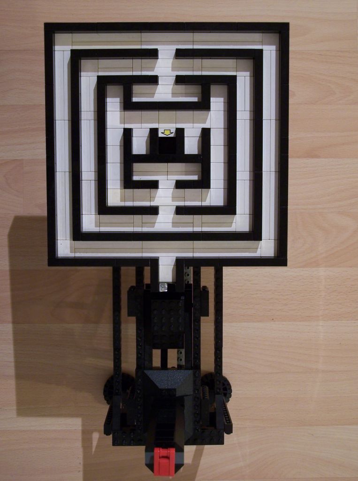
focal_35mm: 48
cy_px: 240
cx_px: 179
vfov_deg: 39.7
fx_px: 665
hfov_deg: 30.1
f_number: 3
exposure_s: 1/2
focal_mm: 8
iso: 80
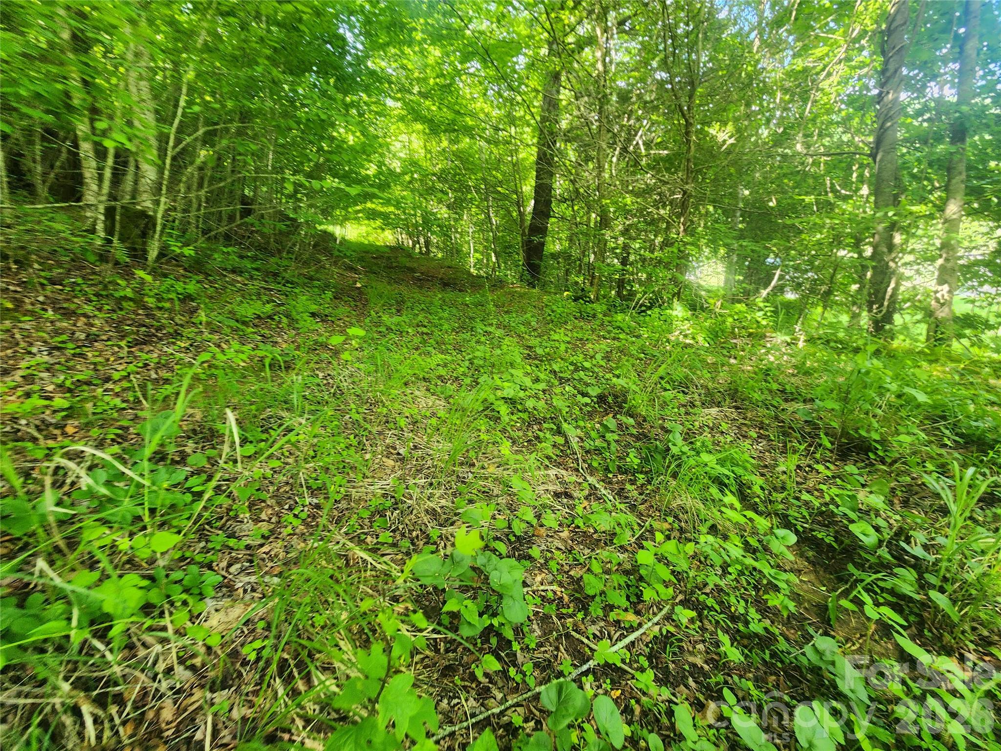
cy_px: 376
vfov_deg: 89.9
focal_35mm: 13
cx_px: 500
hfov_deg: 106.2
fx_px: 376
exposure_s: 1/60
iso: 160
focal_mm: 2.2
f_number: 2.2
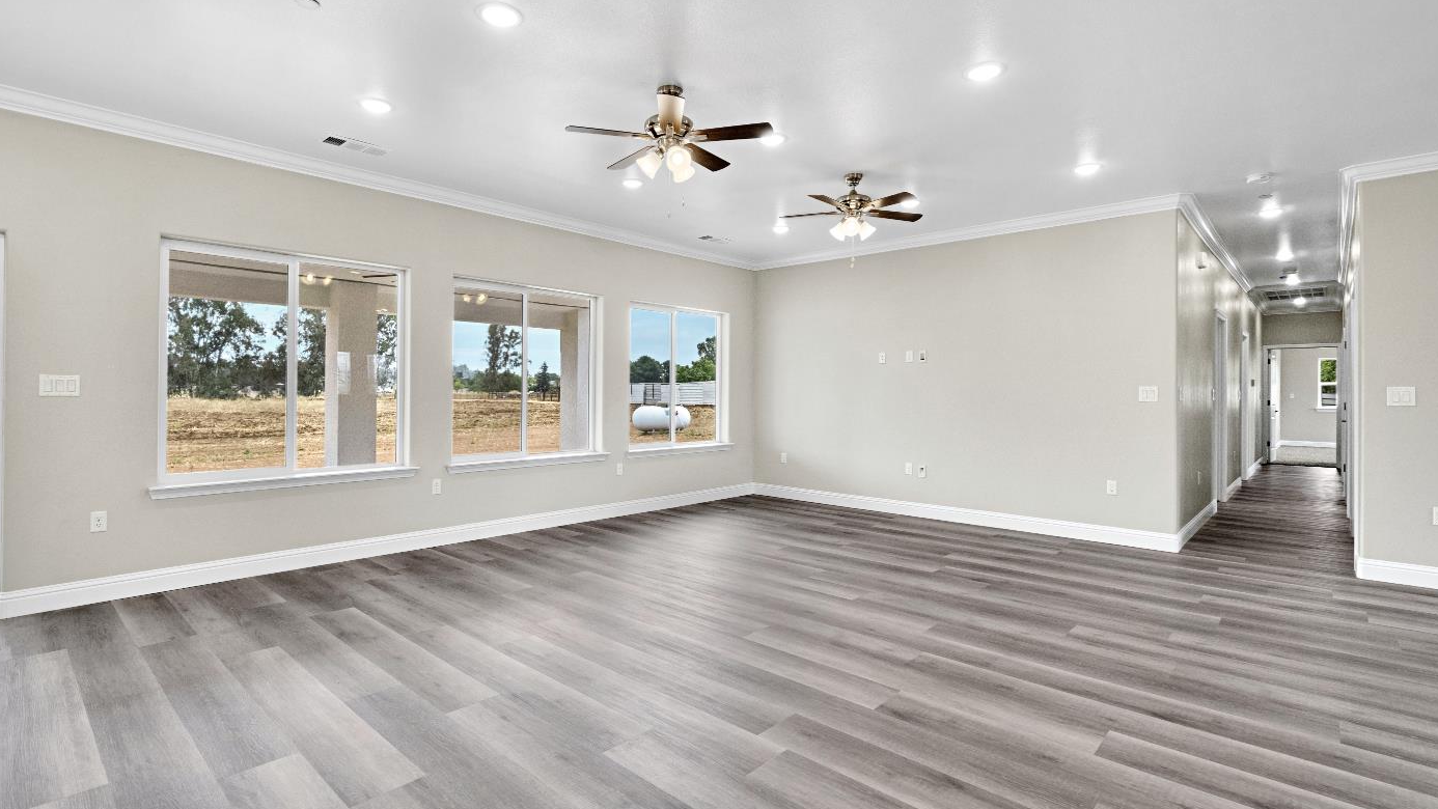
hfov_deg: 95.9
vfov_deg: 63.9
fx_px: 648
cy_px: 406
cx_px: 686
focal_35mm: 17
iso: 320
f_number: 8
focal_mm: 10
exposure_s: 1/50
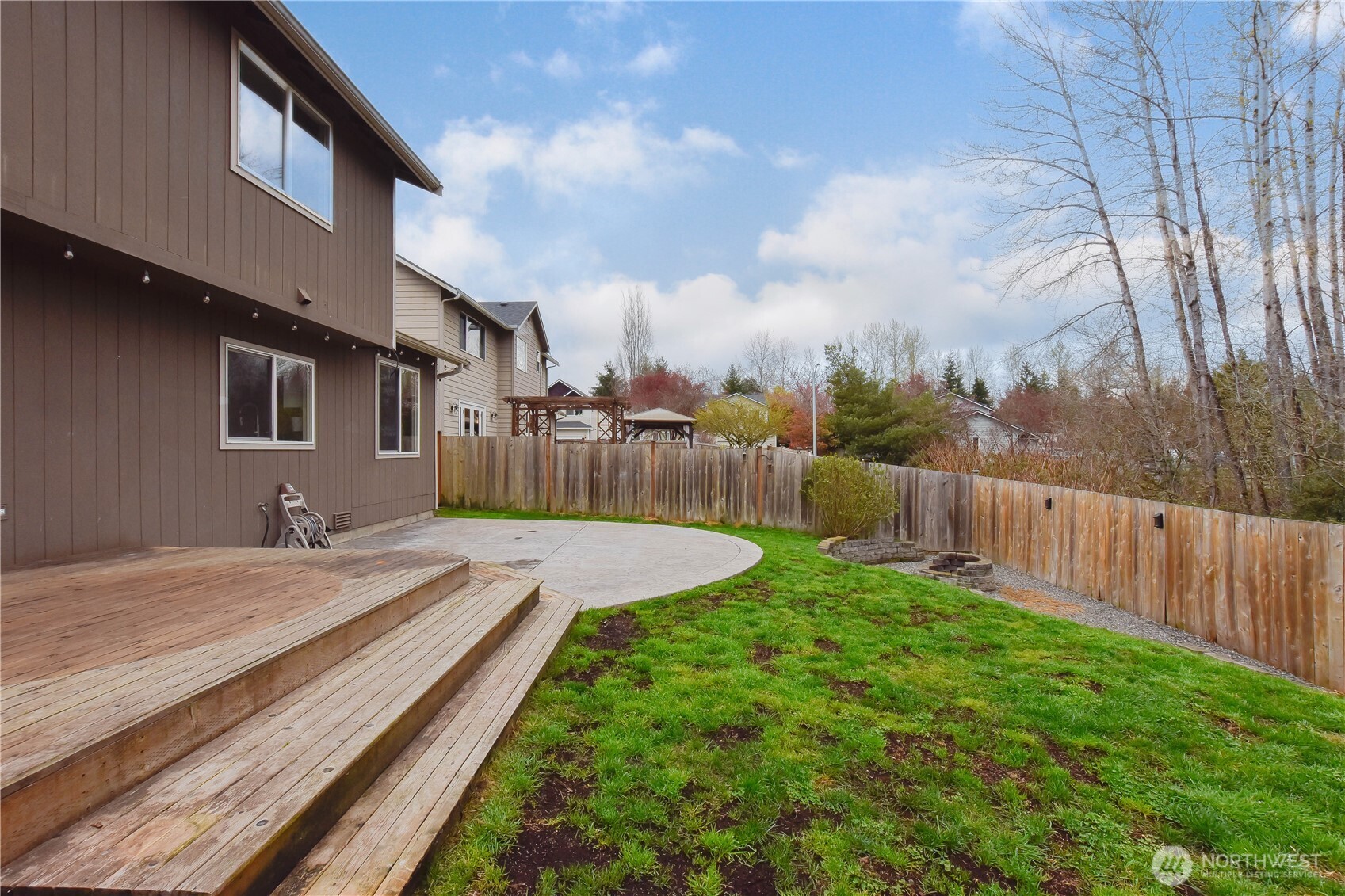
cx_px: 672
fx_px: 560
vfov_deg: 77.3
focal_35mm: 15
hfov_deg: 100.4
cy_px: 448
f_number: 8
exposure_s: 1/500
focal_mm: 10
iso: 360
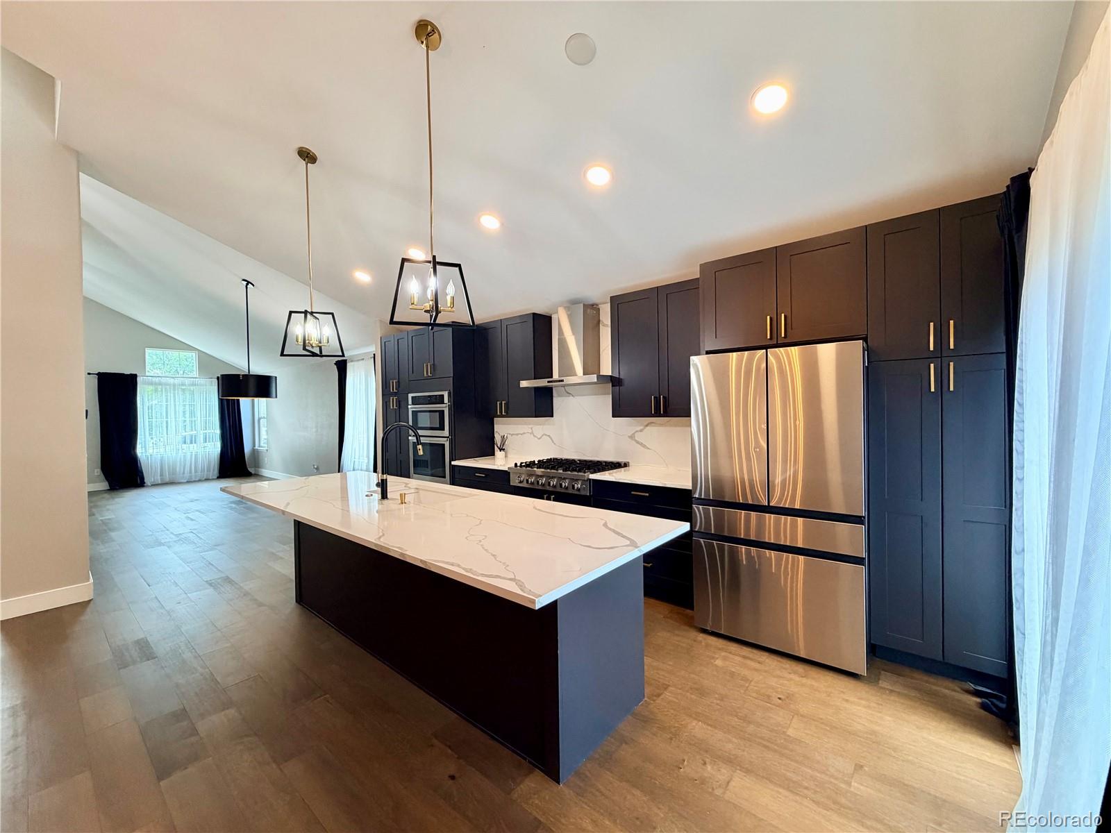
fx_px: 449
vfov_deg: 85.7
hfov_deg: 102.1
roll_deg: +1.6
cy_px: 416
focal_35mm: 14
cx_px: 556
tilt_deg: -1.3
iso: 250
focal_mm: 2.22
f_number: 2.2
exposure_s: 1/120
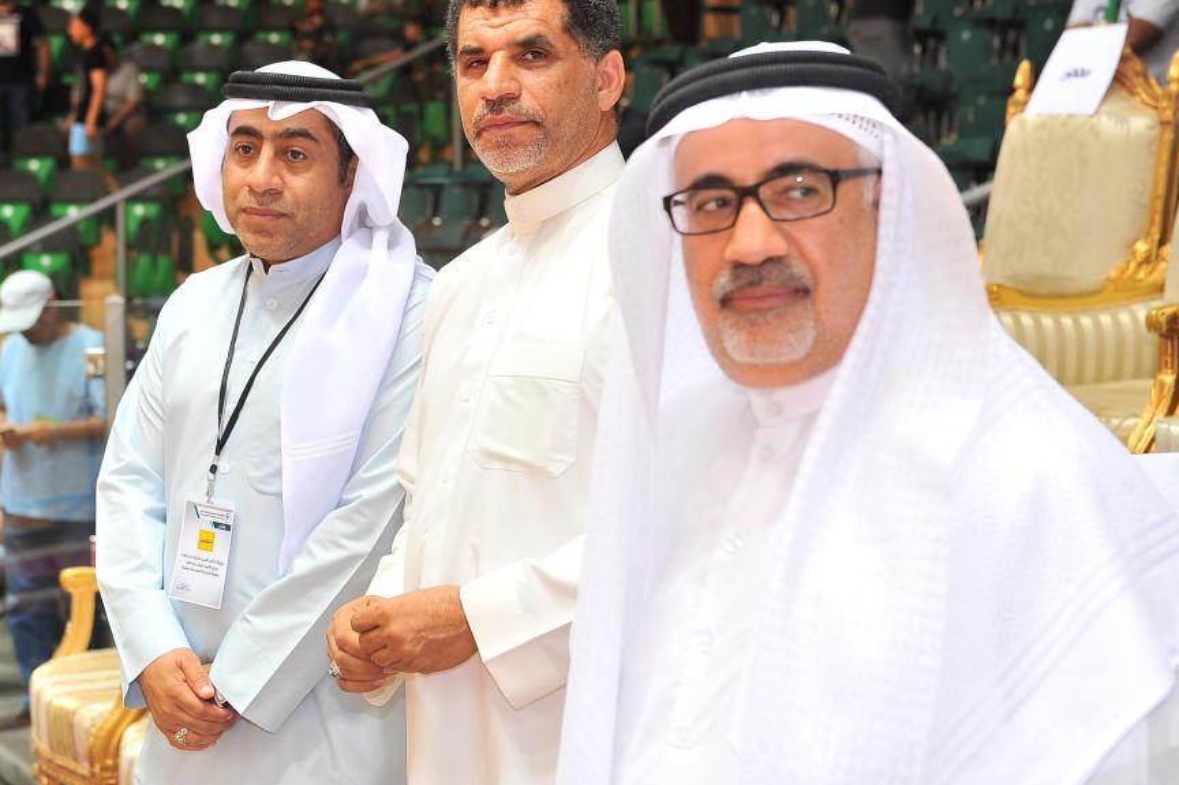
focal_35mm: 81
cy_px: 377
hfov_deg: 25.1
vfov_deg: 16.8
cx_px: 519
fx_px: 2651
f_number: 5.6
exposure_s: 1/160
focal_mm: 70
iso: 1000
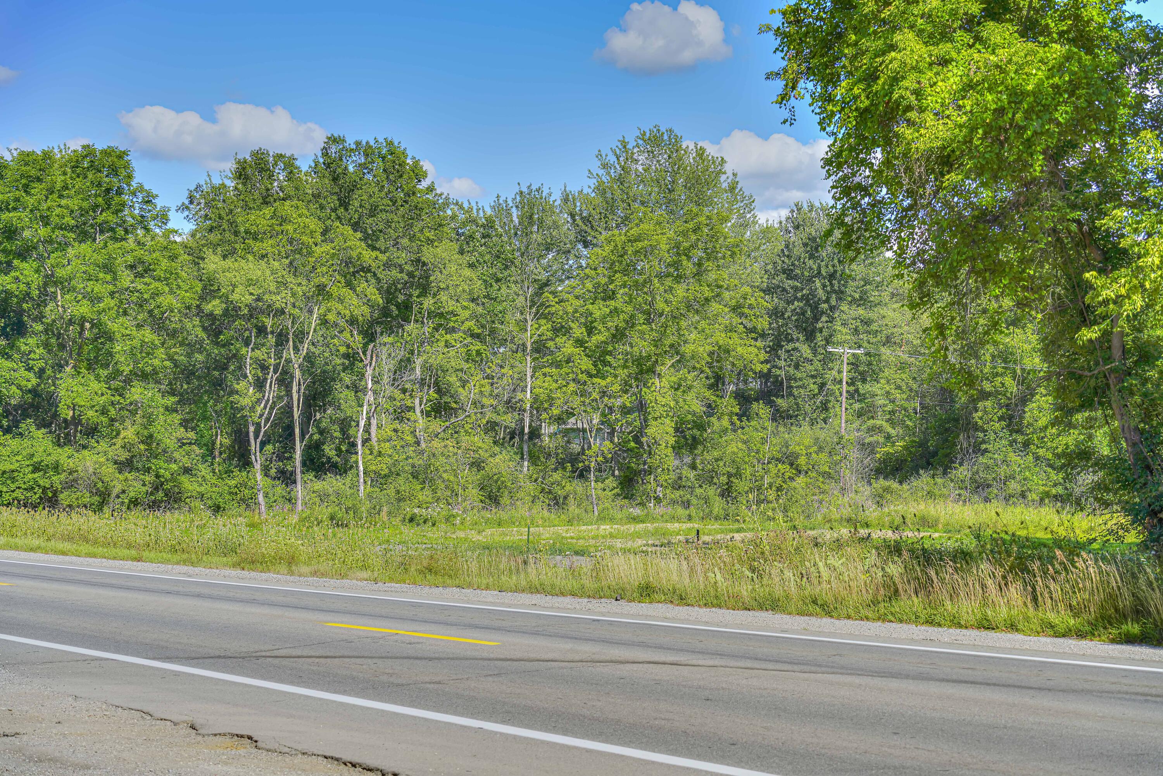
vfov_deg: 23.4
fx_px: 1874
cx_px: 582
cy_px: 388
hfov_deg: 34.5
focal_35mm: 58
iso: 100
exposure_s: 1/640
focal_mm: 58
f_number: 5
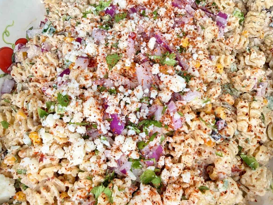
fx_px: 260
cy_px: 107
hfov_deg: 55.4
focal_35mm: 33
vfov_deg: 42.9
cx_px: 136
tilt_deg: -60.2
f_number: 2.2
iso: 50
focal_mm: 2.22
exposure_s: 1/120
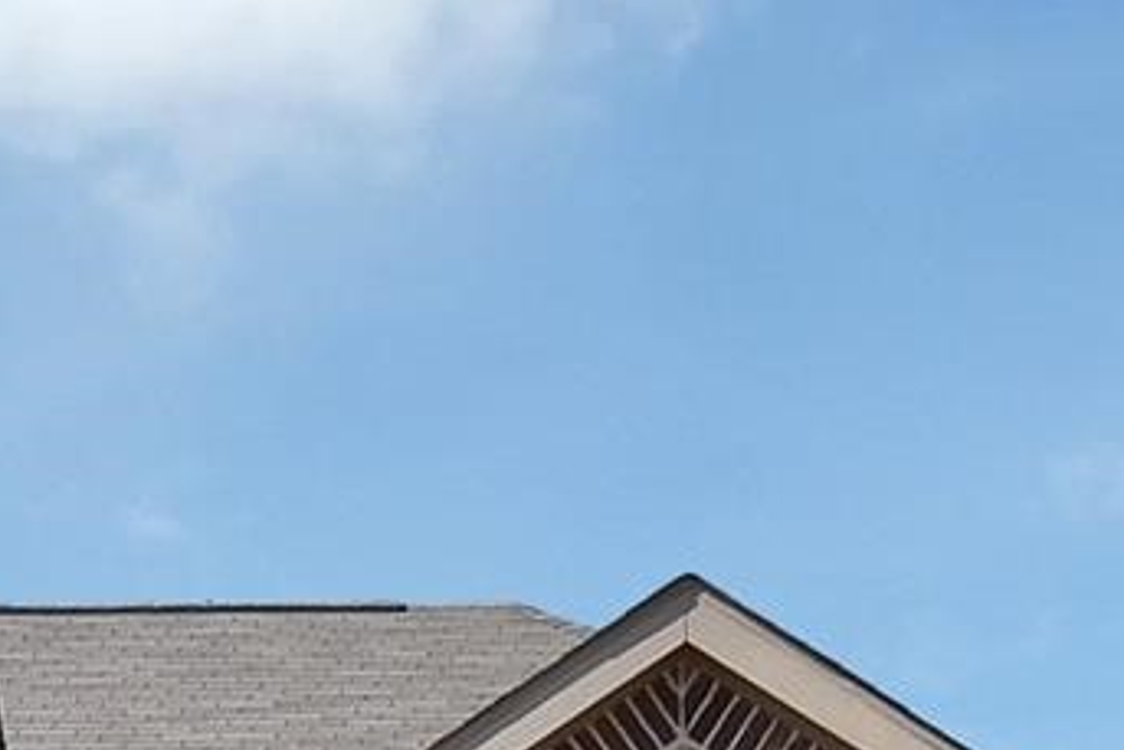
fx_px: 5591
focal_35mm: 179
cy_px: 1132
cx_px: -29
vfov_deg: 7.5
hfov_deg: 11.4
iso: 160
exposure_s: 1/500
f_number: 8
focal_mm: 20
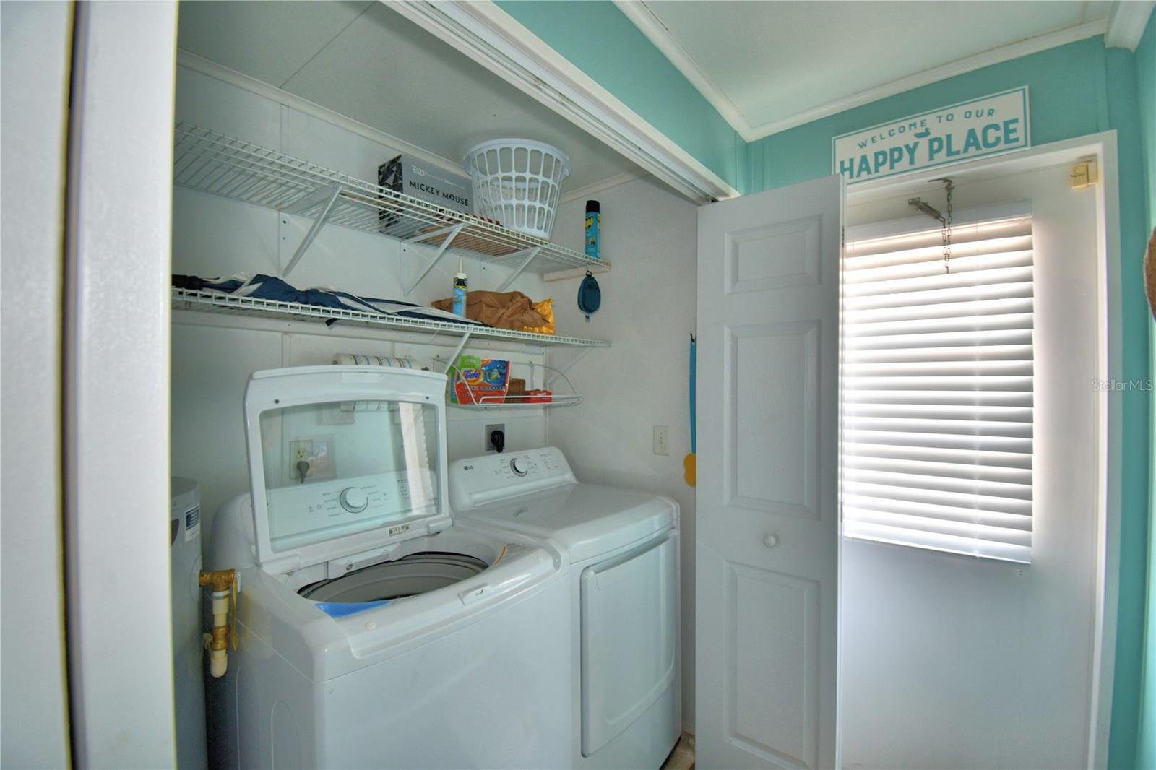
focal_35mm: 15
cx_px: 578
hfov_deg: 100.4
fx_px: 482
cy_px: 385
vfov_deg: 77.3
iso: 220
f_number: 4.5
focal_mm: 10
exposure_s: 1/30
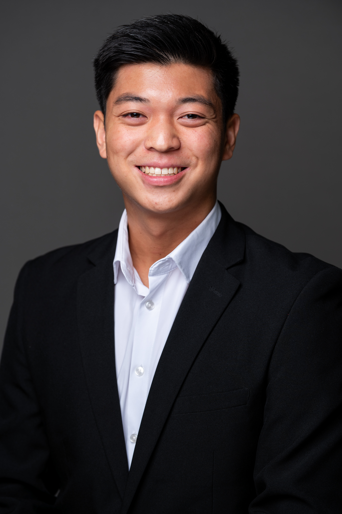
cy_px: 257
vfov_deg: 13.7
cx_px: 171
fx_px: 2140
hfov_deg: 9.1
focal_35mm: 150
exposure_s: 1/125
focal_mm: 150
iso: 100
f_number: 4
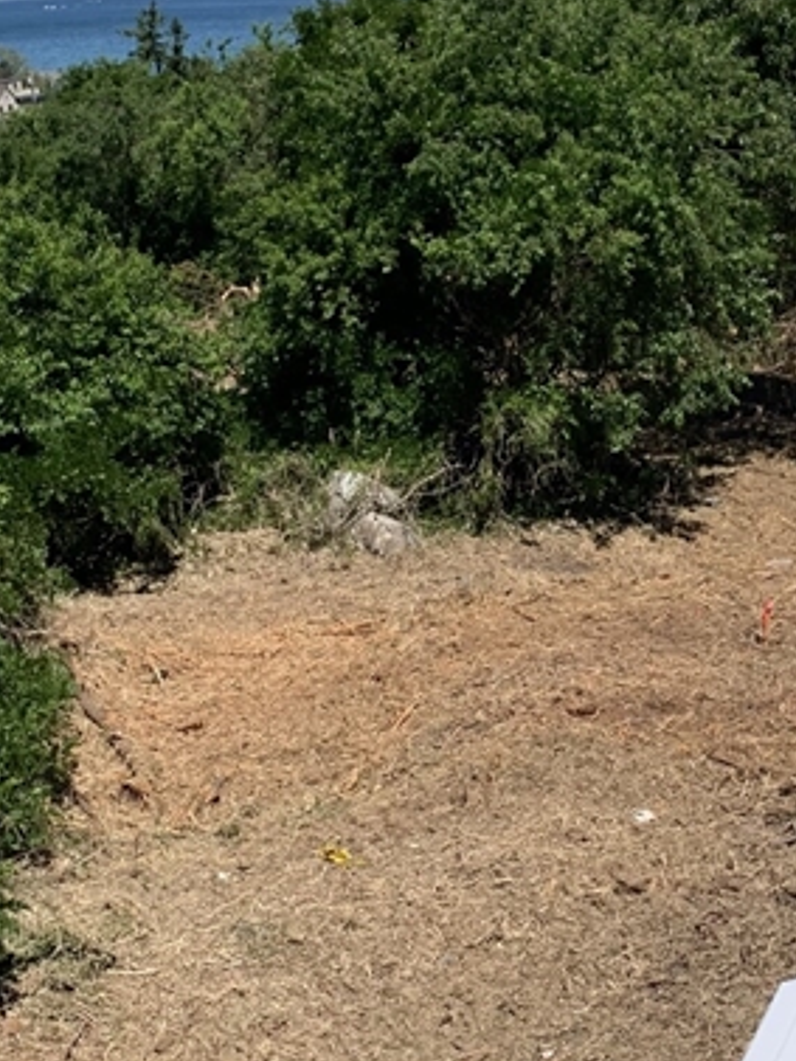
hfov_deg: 27.5
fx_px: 1624
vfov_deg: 36.2
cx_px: 425
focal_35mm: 53
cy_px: 557
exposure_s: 1/2611
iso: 25
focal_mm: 4.25
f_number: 1.8
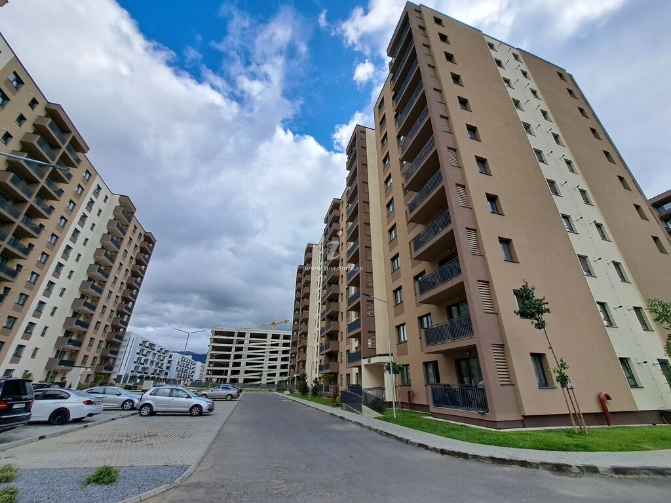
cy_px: 252
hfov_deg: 106.2
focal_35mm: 13
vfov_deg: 89.9
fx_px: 252
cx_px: 336
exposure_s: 1/1368
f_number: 2.2
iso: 50
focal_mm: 1.74
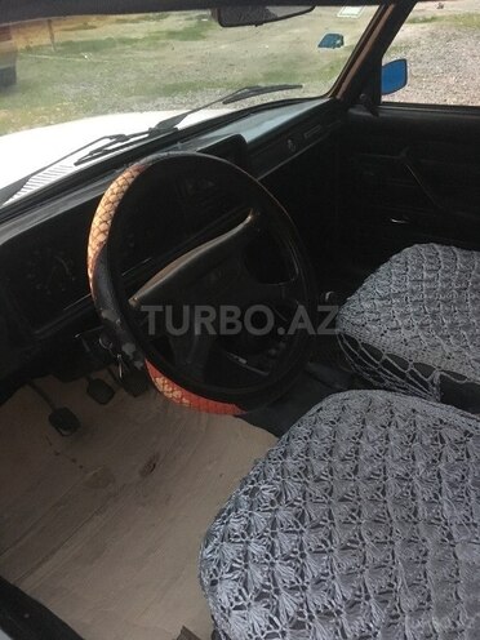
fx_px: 536
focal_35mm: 29
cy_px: 320
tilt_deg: -34.4
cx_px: 240
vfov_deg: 61.7
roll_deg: +3.5
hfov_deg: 48.2
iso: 640
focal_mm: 4.15
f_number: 2.2
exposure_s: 1/17
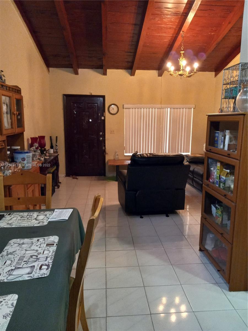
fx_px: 258
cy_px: 166
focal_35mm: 27
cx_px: 124
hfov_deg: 51.4
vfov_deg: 65.3
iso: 320
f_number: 1.8
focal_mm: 3.94
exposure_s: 1/30
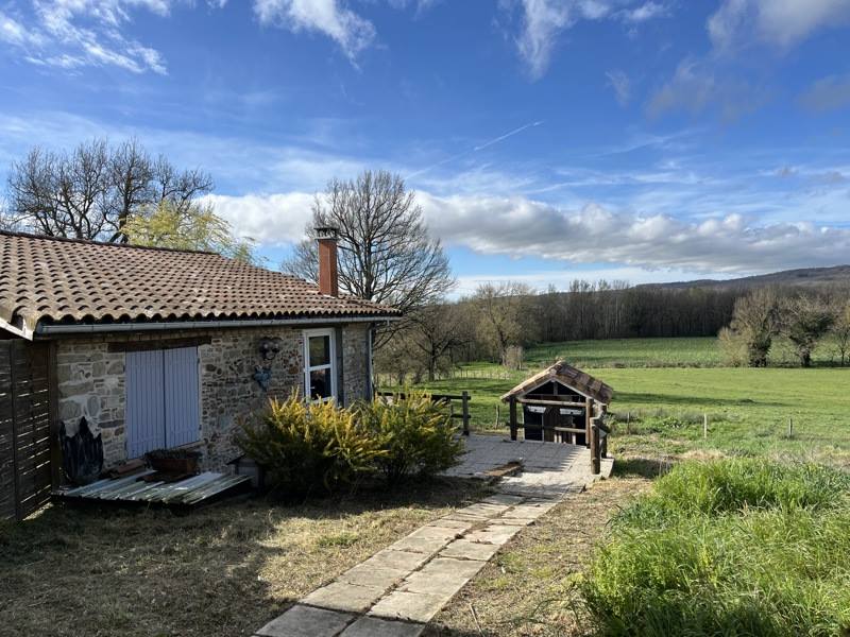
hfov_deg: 67.3
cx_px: 425
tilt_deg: +0.1
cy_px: 318
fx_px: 638
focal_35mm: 26
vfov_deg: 53.1
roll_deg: +1.3
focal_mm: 5.1
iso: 50
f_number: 1.6
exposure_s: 1/3745
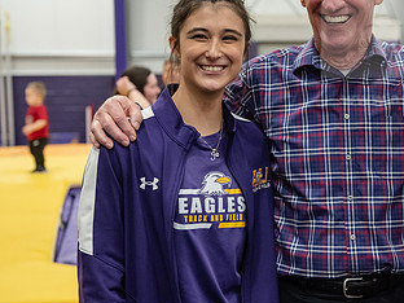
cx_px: 282
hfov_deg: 25.8
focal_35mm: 75
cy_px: 126
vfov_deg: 19.6
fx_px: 875
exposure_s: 1/320
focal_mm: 42
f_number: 3.2
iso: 4000
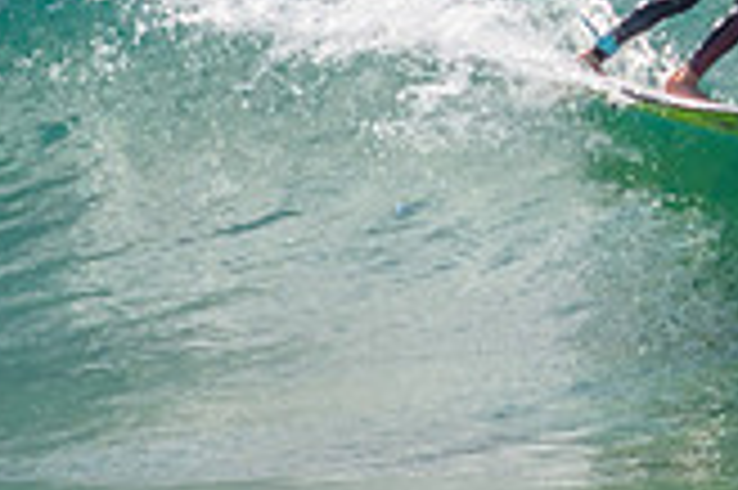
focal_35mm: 2831
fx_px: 57977
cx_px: 837
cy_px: -128
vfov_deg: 0.5
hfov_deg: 0.7
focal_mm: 800
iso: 1250
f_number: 11
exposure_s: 1/2000
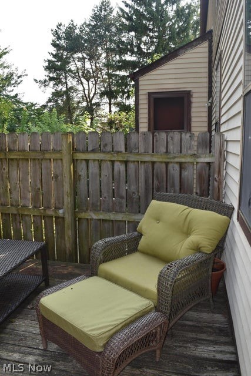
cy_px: 188
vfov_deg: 67.4
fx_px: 282
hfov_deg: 48.0
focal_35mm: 27
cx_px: 126
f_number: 6.3
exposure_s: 1/160
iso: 100
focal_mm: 18
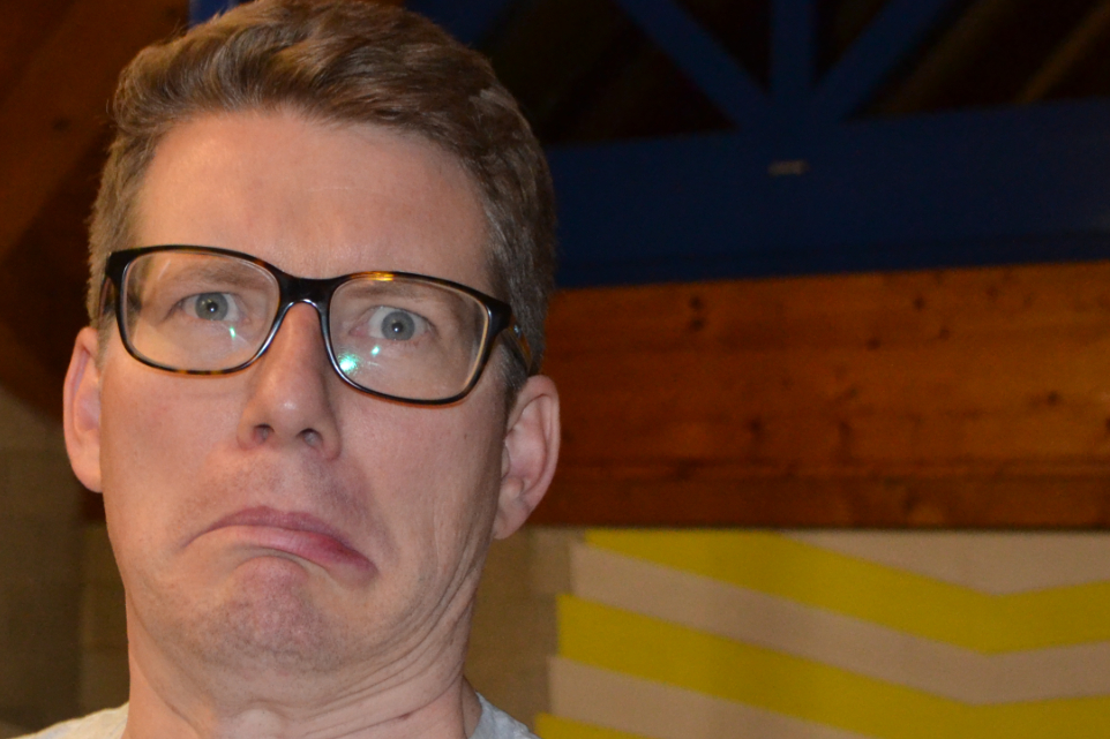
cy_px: 396
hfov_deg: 24.2
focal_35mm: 83
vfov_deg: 16.4
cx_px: 273
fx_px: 2559
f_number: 4.2
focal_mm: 26
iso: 1600
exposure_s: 1/60
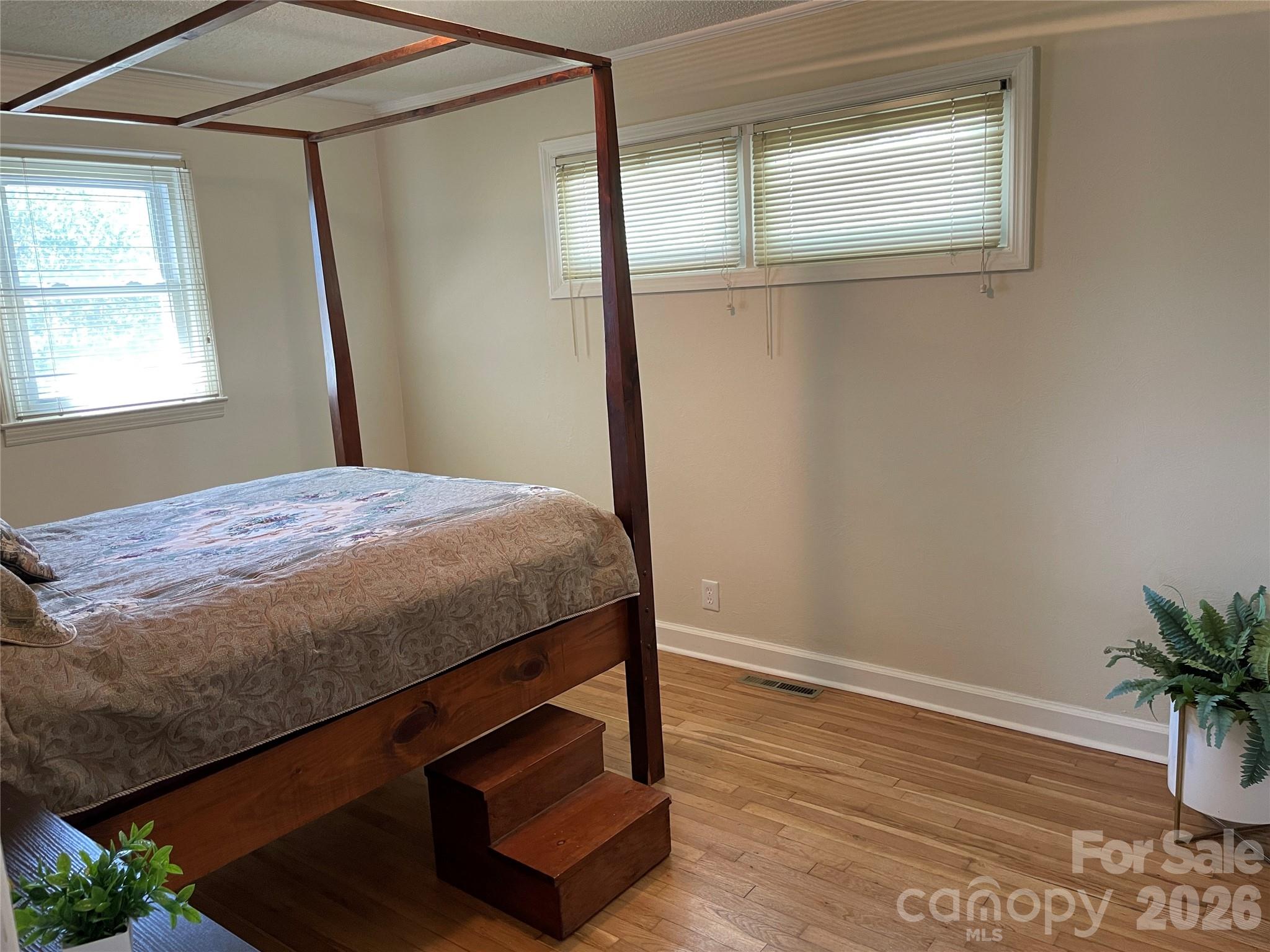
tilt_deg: -9.0
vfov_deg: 53.1
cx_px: 635
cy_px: 476
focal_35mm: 26
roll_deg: +3.2
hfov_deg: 67.3
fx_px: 954
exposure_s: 1/60
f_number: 1.6
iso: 100
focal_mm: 4.2
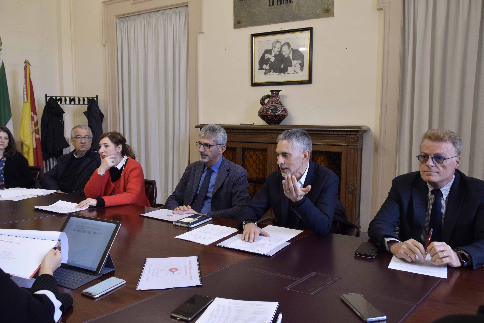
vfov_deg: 47.9
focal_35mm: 27
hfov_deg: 67.4
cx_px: 242
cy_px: 162
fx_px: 363
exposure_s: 1/60
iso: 1000
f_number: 6.3
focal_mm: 18
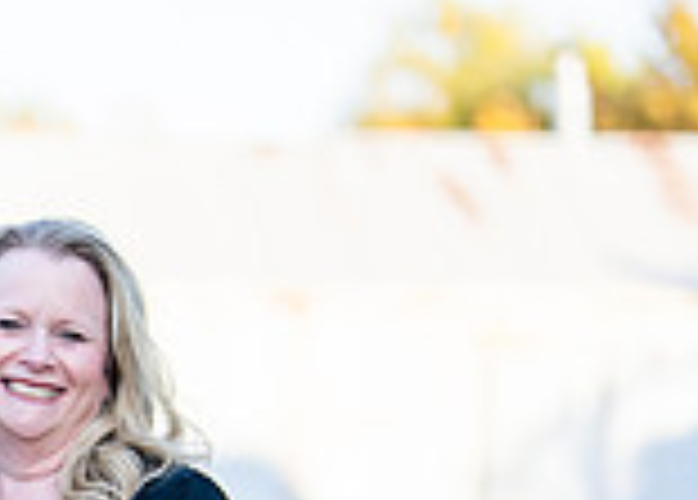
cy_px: 809
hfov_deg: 9.5
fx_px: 4127
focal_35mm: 208
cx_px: -241
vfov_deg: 6.8
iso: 100
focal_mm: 50
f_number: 1.2
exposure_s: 1/1250
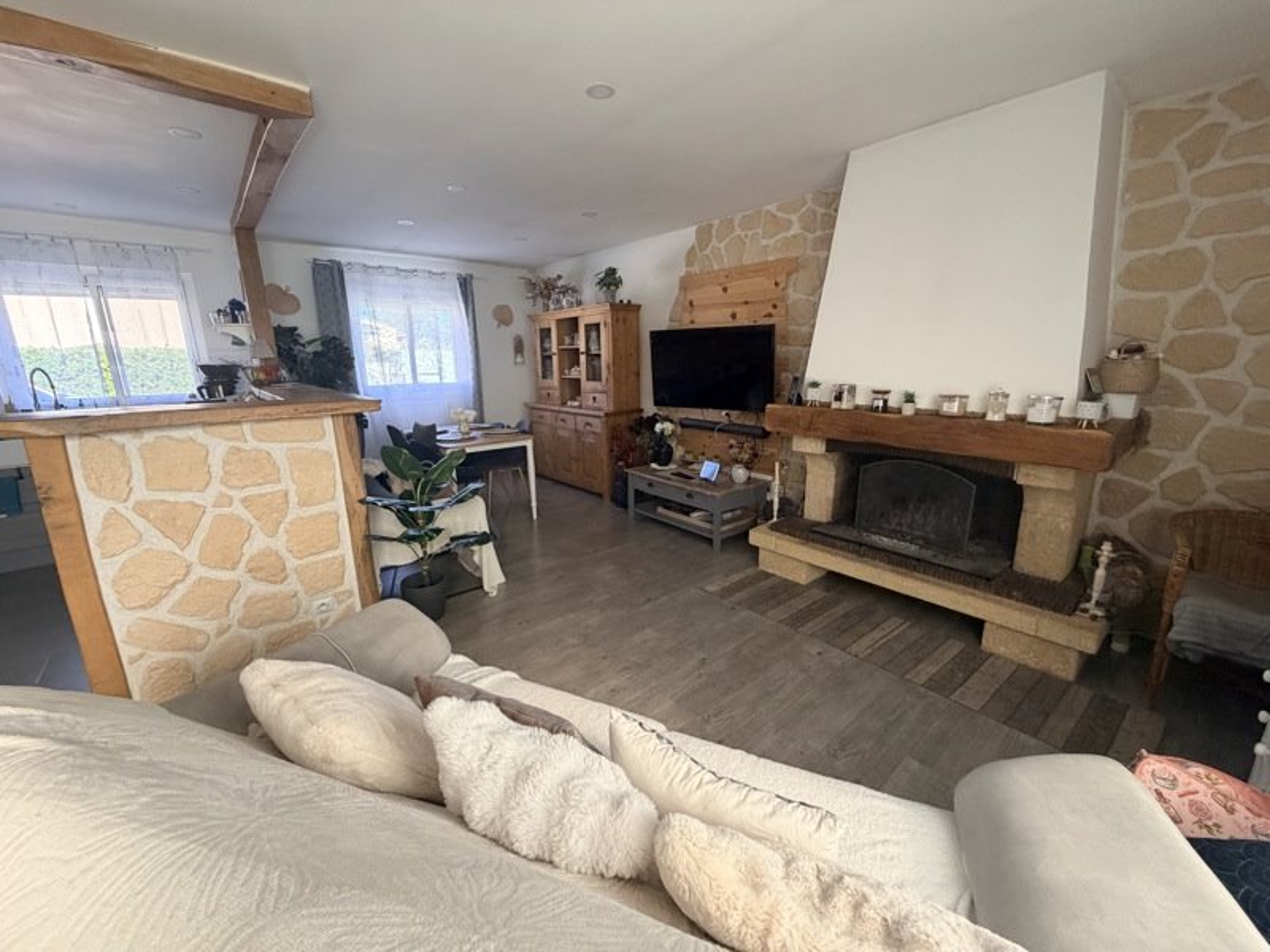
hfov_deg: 102.1
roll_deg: +0.5
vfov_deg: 85.7
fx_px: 514
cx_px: 635
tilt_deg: -13.6
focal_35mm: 14
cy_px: 476
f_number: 2.2
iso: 250
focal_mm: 2.22
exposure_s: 1/121
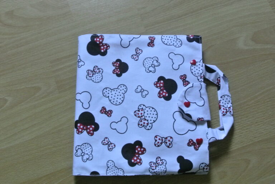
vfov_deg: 33.5
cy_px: 92
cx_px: 138
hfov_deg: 48.4
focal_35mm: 40
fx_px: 306
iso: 3200
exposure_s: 1/25
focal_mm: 15.1
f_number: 4.2
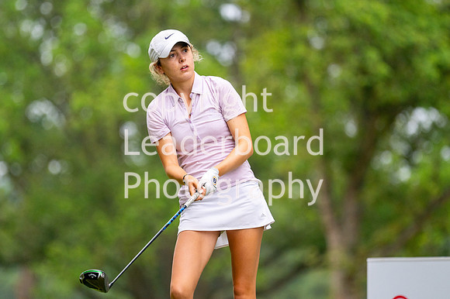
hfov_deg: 4.6
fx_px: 5622
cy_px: 150
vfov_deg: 3.1
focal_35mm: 450
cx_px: 225
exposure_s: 1/1600
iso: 400
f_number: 4
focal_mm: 300
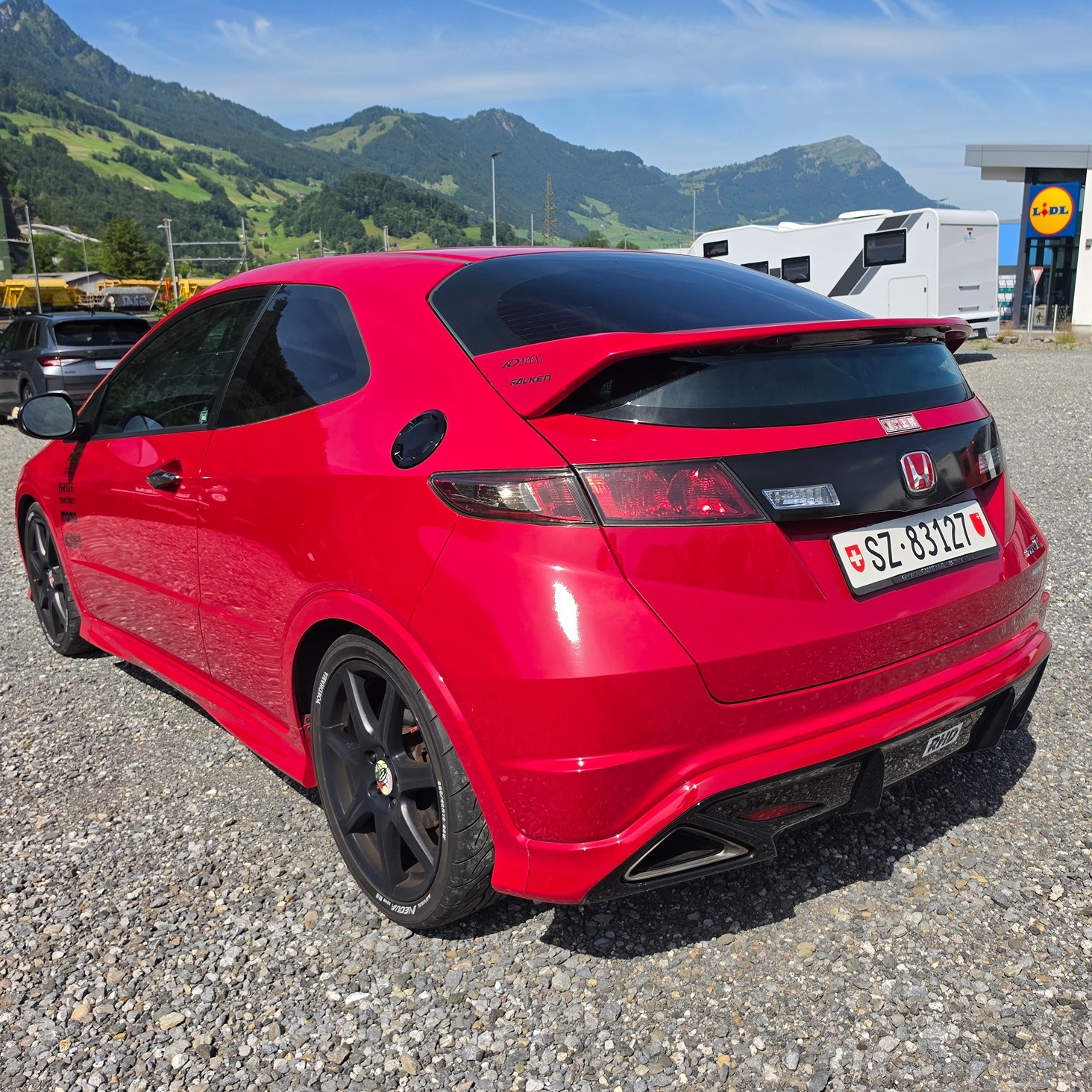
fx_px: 999
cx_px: 573
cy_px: 551
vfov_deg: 57.3
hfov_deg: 57.3
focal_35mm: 28
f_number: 1.4
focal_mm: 6.5
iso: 64
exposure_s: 1/7329
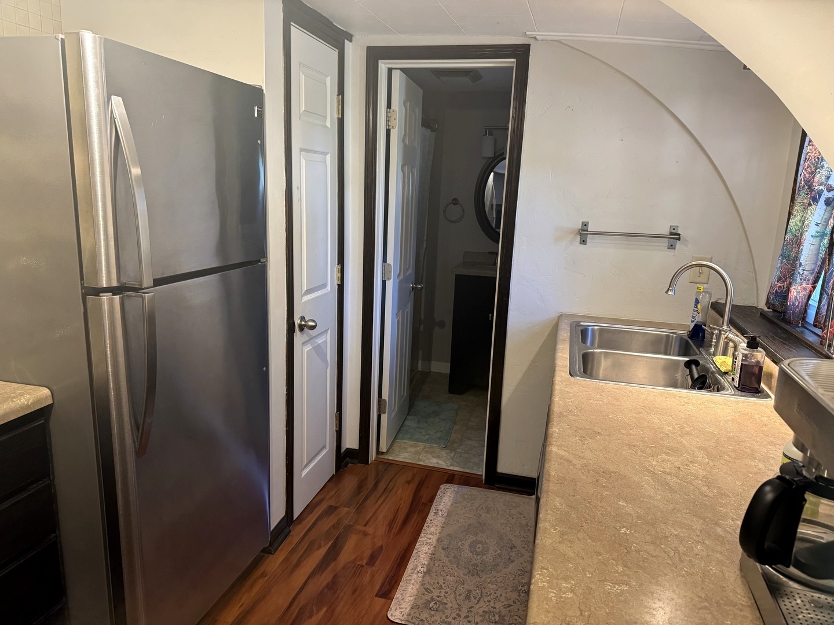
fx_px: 578
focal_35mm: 24
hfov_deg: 71.6
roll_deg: -3.6
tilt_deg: -12.1
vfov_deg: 56.8
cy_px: 312
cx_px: 417
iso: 320
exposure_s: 1/60
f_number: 1.78
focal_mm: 6.76
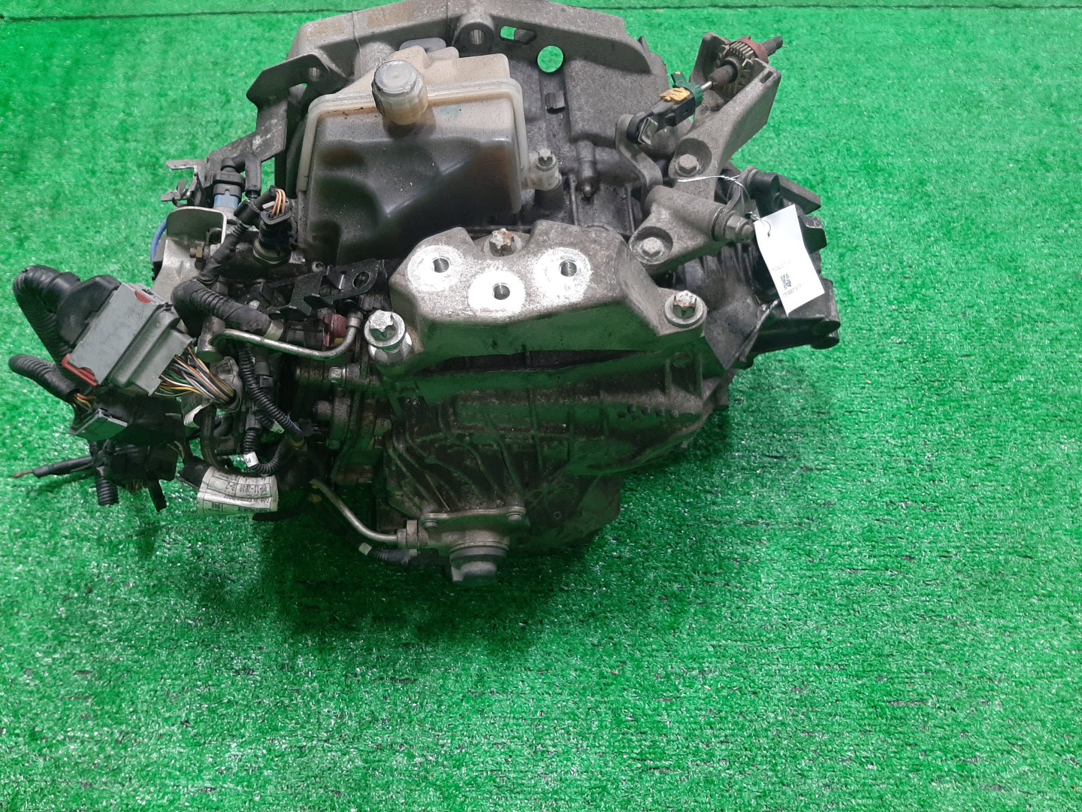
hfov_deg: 67.3
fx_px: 813
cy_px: 406
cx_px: 541
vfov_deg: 53.1
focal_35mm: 26
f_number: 1.7
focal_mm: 3.93
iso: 153
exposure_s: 1/50
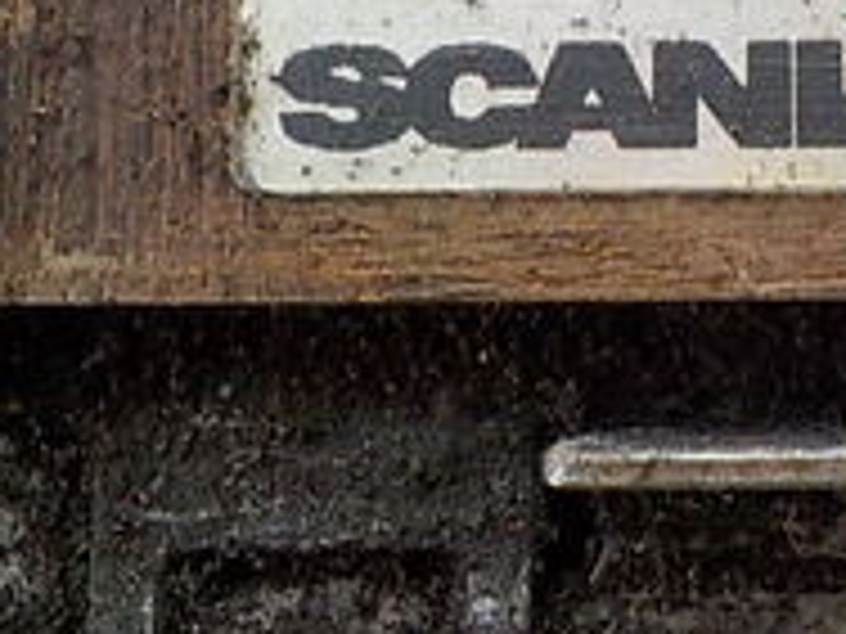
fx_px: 2493
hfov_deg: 18.6
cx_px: 909
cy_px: -94
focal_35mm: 102
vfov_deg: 14.1
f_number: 3.3
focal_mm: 4.1
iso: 250
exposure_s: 1/30
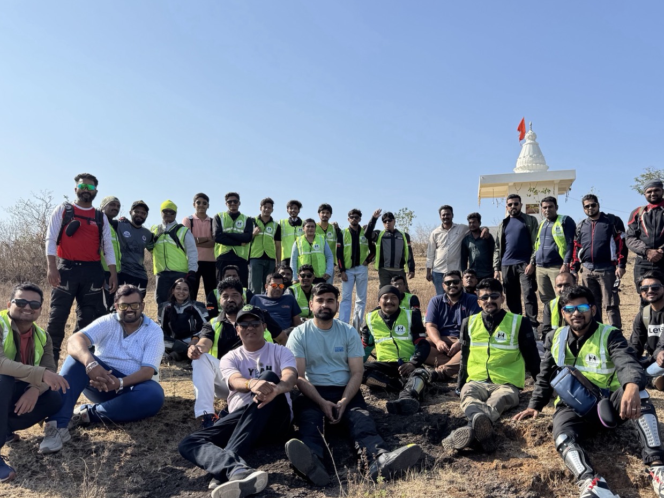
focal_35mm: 31
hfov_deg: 58.3
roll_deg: +0.6
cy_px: 308
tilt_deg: +0.5
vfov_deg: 45.1
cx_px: 356
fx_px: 595
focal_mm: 6.76
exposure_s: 1/2959
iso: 80
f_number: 1.78
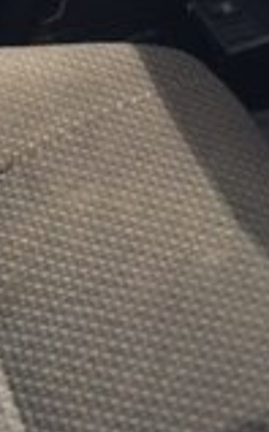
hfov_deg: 13.6
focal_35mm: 96
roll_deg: -4.4
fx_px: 1129
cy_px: -174
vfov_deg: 19.5
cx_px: 160
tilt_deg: -34.2
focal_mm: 4.15
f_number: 2.2
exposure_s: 1/323
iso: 32
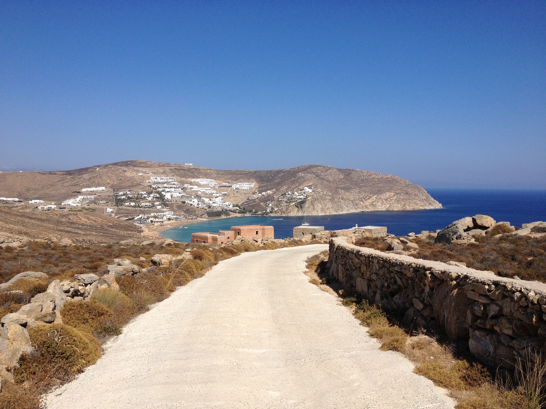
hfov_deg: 52.6
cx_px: 273
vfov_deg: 40.7
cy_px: 204
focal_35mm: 35
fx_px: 552
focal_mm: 4.28
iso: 50
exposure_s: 1/3067
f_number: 2.4
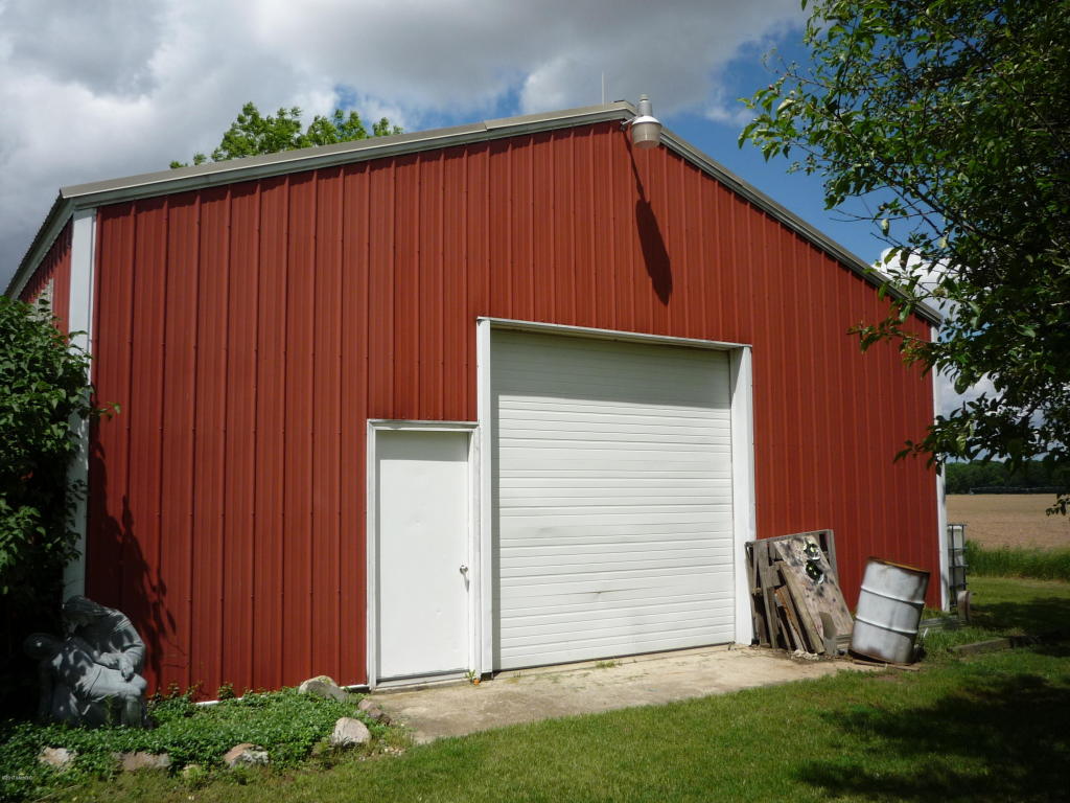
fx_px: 989
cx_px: 535
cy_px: 402
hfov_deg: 56.8
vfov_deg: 44.2
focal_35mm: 32
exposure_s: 1/500
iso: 100
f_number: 5.6
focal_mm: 5.2
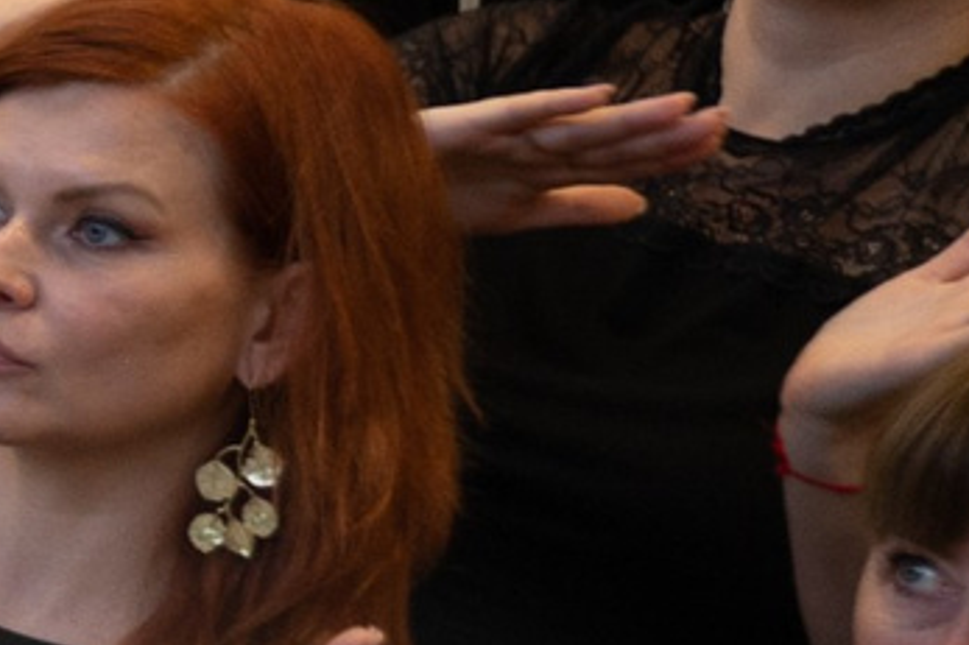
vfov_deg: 6.2
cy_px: 244
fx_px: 5999
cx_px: -2855
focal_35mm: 223
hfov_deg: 7.1
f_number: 2.8
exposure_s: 1/125
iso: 640
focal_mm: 28
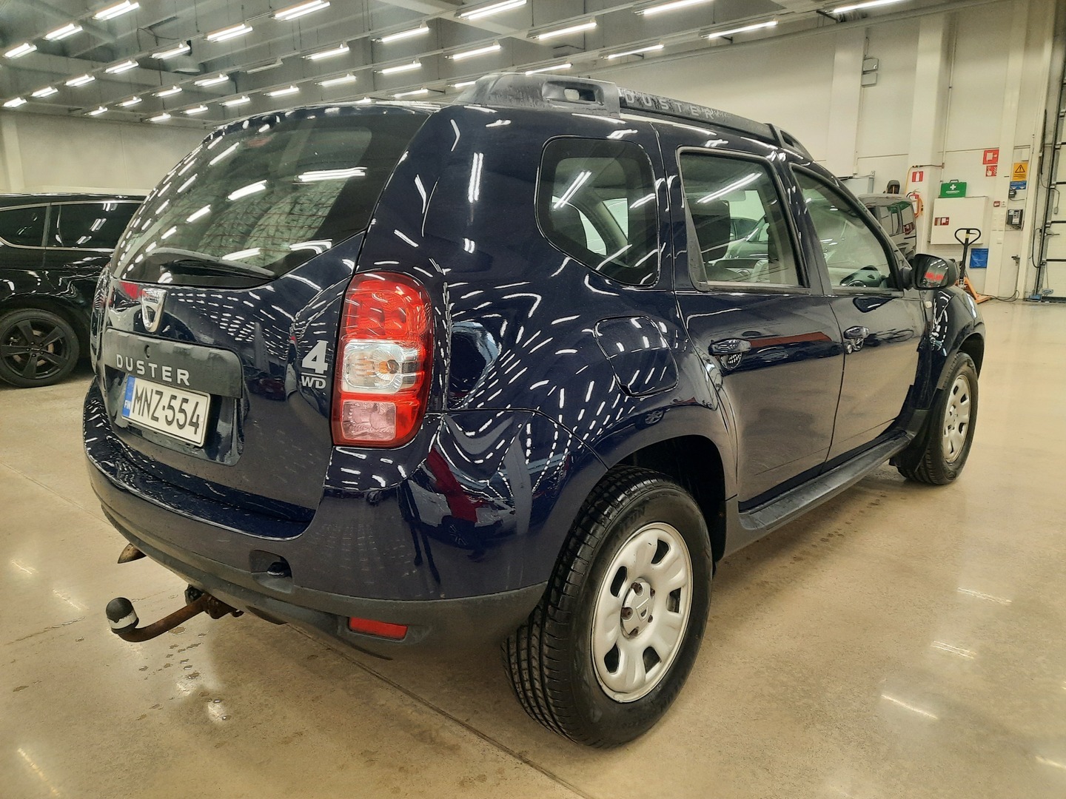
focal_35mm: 25
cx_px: 533
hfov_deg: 69.4
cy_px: 400
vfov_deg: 54.9
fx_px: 770
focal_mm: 4.6
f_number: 2
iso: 320
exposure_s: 1/60
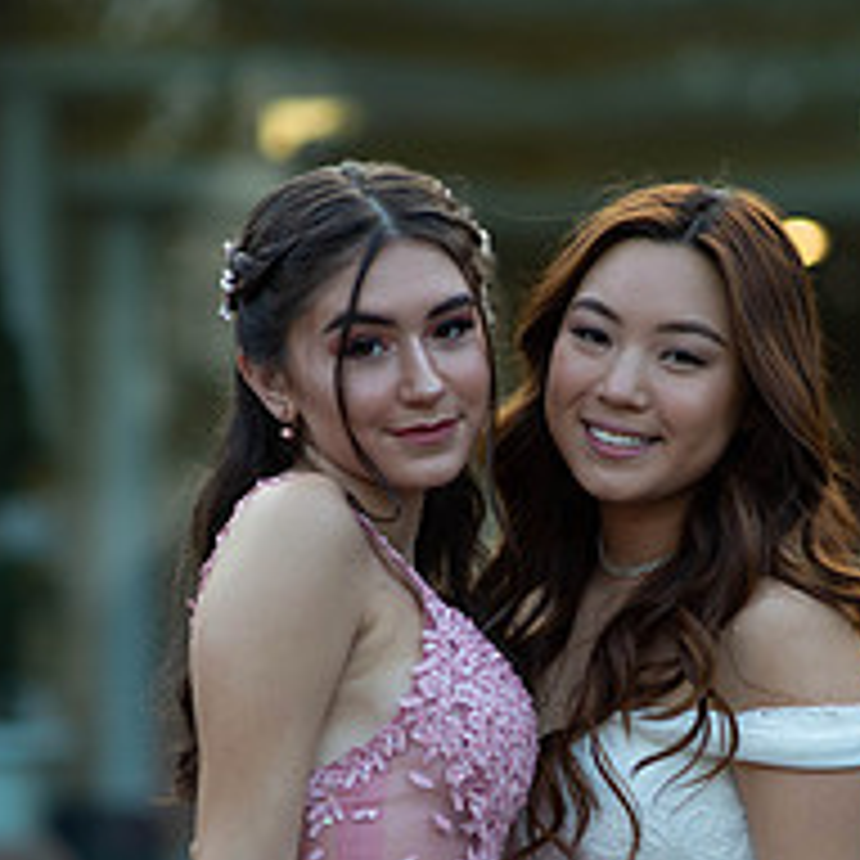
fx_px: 4778
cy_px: 756
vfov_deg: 10.2
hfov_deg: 10.3
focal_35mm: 170
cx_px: 556
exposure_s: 1/1000
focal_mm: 85
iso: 250
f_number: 2
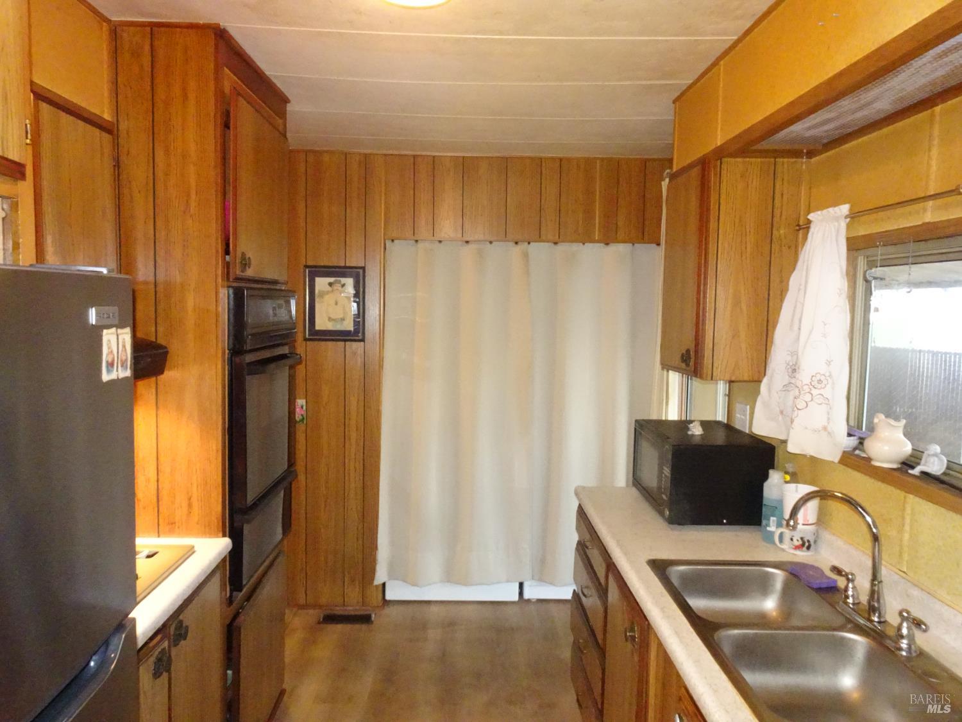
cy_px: 361
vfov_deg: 56.8
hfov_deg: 71.6
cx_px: 481
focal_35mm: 24
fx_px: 667
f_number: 3.5
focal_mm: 4.1
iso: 1600
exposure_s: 1/30
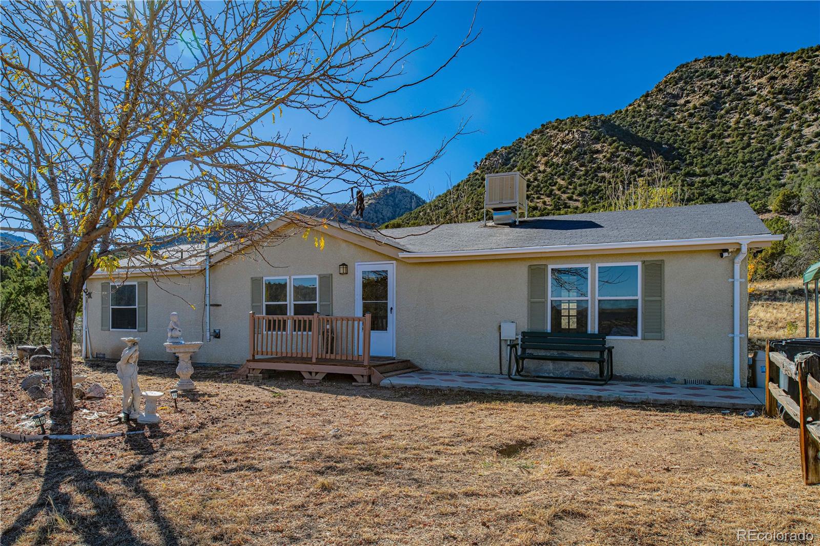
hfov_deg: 73.8
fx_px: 547
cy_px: 273
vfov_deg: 53.1
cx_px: 410
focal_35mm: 24
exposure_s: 1/500
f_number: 13
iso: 200
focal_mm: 24
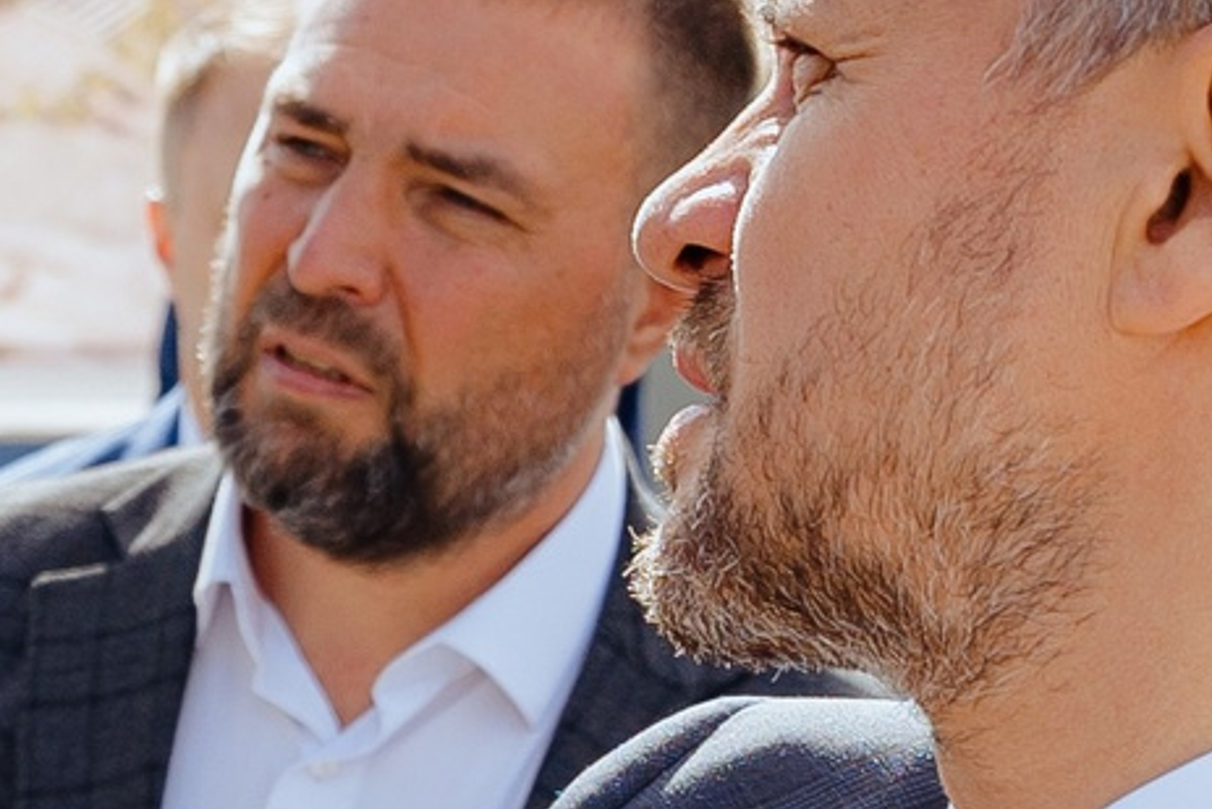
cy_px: 1326
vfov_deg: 6.8
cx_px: 330
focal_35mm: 199
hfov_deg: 10.3
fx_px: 6701
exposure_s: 1/400
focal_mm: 24
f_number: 3.5
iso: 100
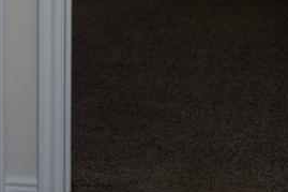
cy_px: -145
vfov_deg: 7.3
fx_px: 1463
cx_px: 207
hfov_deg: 11.2
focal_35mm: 183
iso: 200
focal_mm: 24
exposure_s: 1/160
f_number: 4
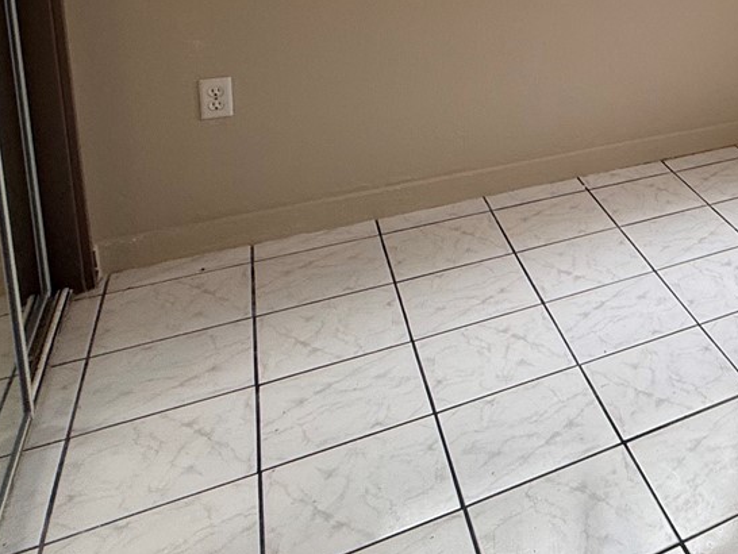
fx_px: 874
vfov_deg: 31.7
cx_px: 918
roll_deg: -3.6
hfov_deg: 34.8
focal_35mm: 41
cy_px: -35
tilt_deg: -10.3
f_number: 2.2
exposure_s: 1/120
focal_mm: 2.22
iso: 50
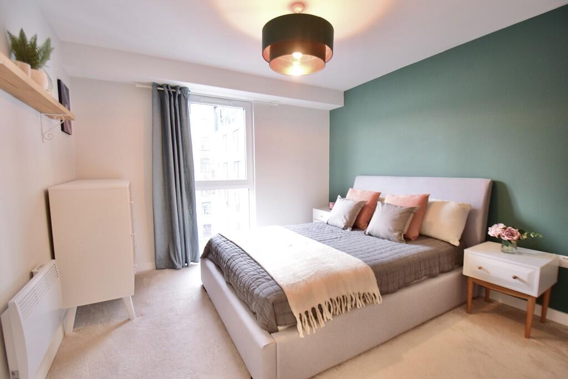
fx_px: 237
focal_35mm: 15
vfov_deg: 77.3
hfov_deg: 100.4
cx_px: 284
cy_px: 190
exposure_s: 1/25
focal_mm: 10
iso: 800
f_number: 3.5
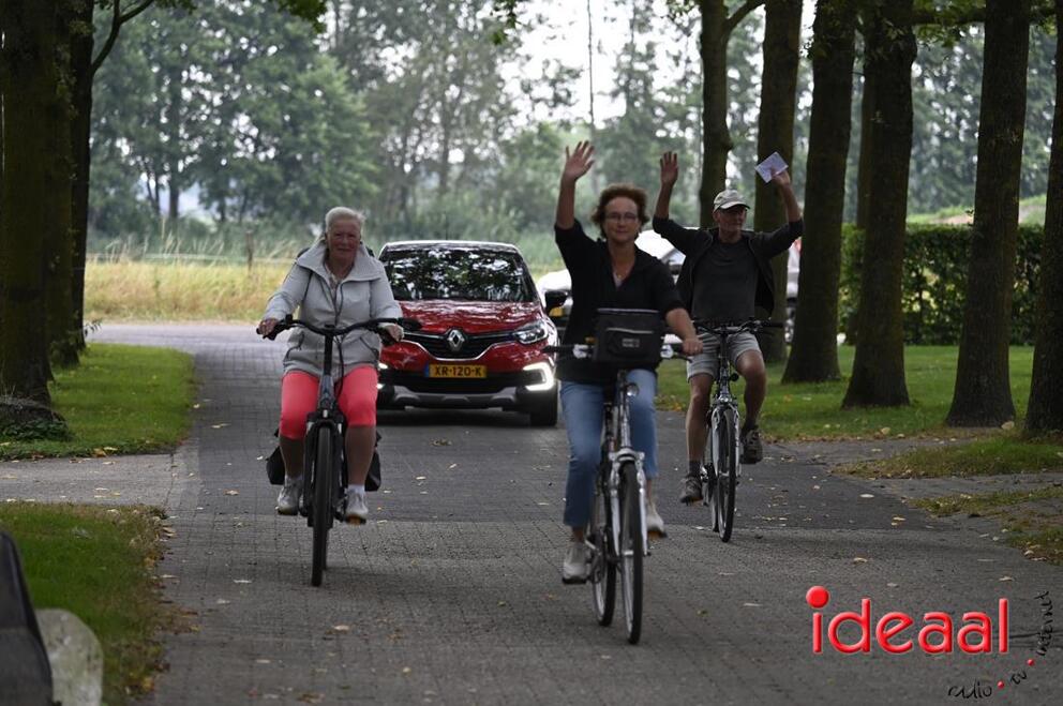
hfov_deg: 11.4
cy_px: 353
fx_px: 5309
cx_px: 532
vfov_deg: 7.6
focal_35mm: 180
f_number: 4.8
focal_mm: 180
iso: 320
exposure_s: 1/60
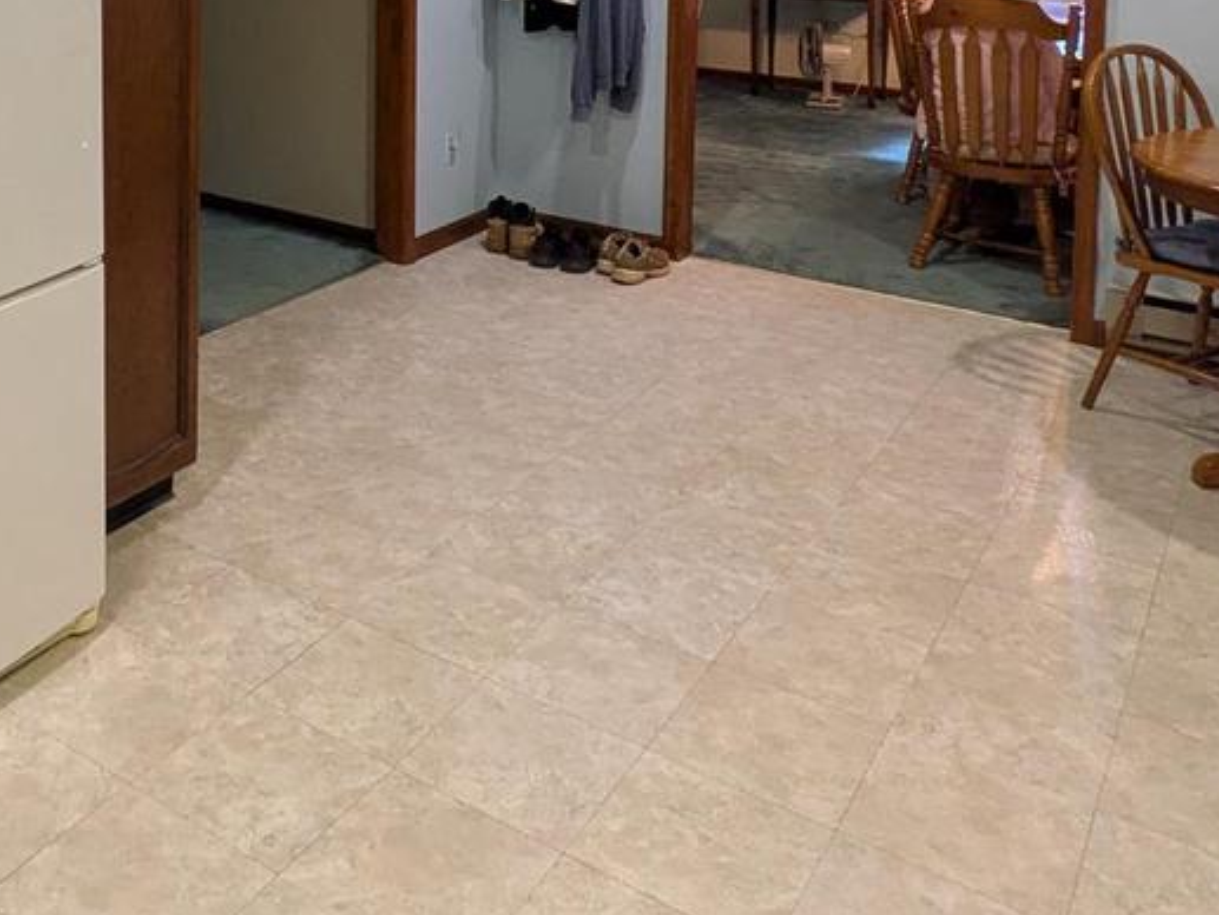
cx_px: 264
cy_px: -101
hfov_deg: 45.7
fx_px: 1374
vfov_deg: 32.3
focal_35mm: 39
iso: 225
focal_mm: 1.83
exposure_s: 1/30
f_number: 2.2
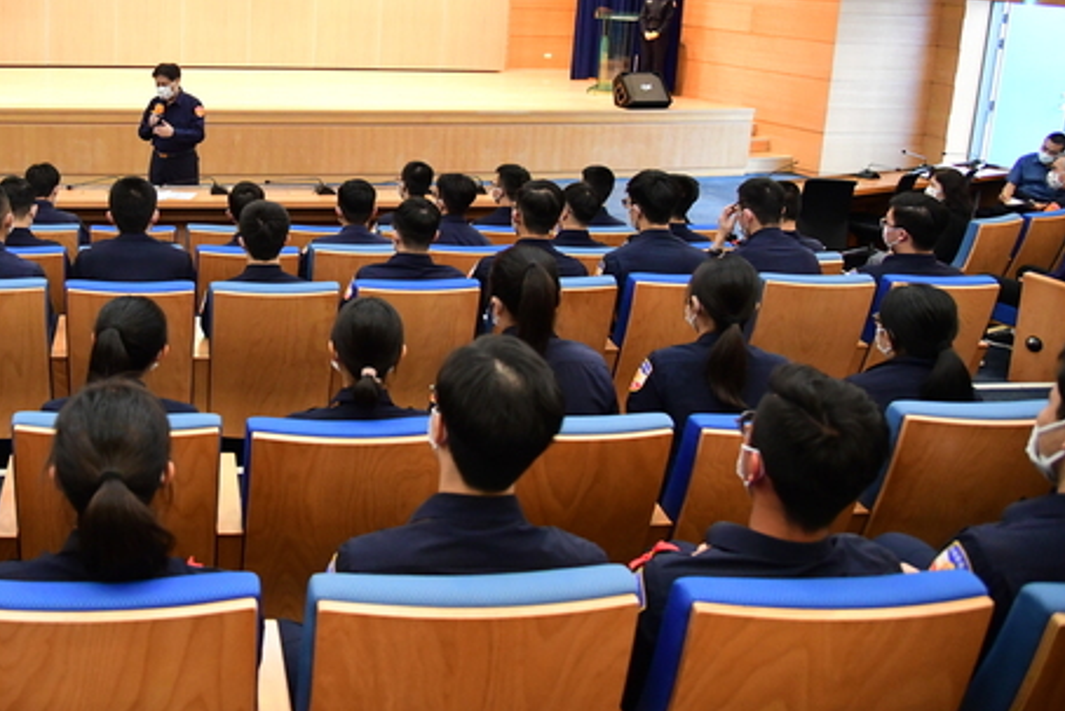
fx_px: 1095
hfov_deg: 49.5
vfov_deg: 35.3
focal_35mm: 37
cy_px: 191
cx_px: 246
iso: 5600
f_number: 4
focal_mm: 24
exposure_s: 1/125
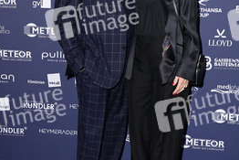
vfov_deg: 20.3
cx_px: 119
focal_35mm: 67
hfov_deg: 30.1
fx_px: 445
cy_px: 65
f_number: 5.6
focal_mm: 44
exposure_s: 1/320
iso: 320
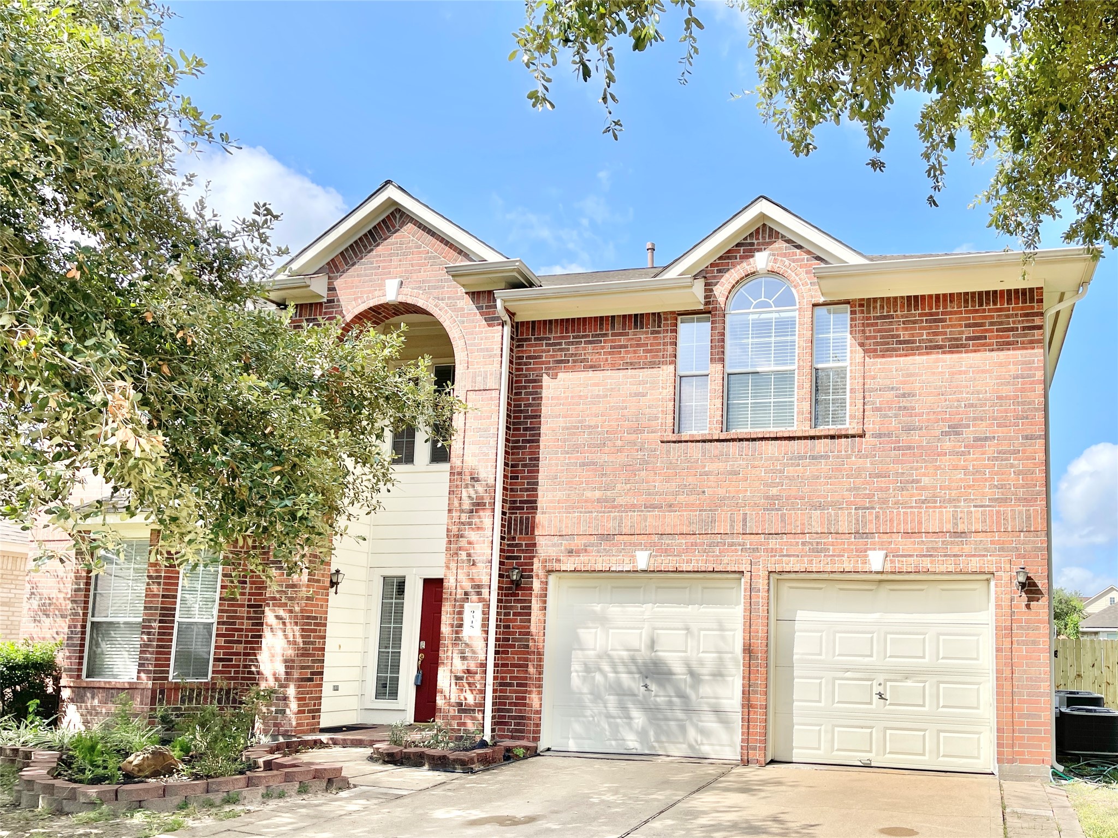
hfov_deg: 67.3
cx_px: 559
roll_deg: -4.9
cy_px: 419
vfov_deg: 53.0
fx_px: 840
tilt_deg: +11.8
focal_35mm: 26
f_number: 1.6
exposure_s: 1/3257
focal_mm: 5.1
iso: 32
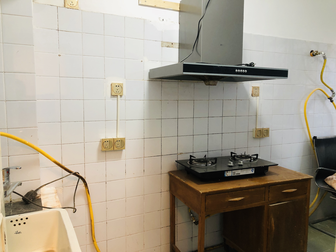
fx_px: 272
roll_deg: +0.0
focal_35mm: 28
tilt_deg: -6.0
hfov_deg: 63.4
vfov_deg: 49.7
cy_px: 126
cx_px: 168
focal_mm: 3.99
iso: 64
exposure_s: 1/17
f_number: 1.8
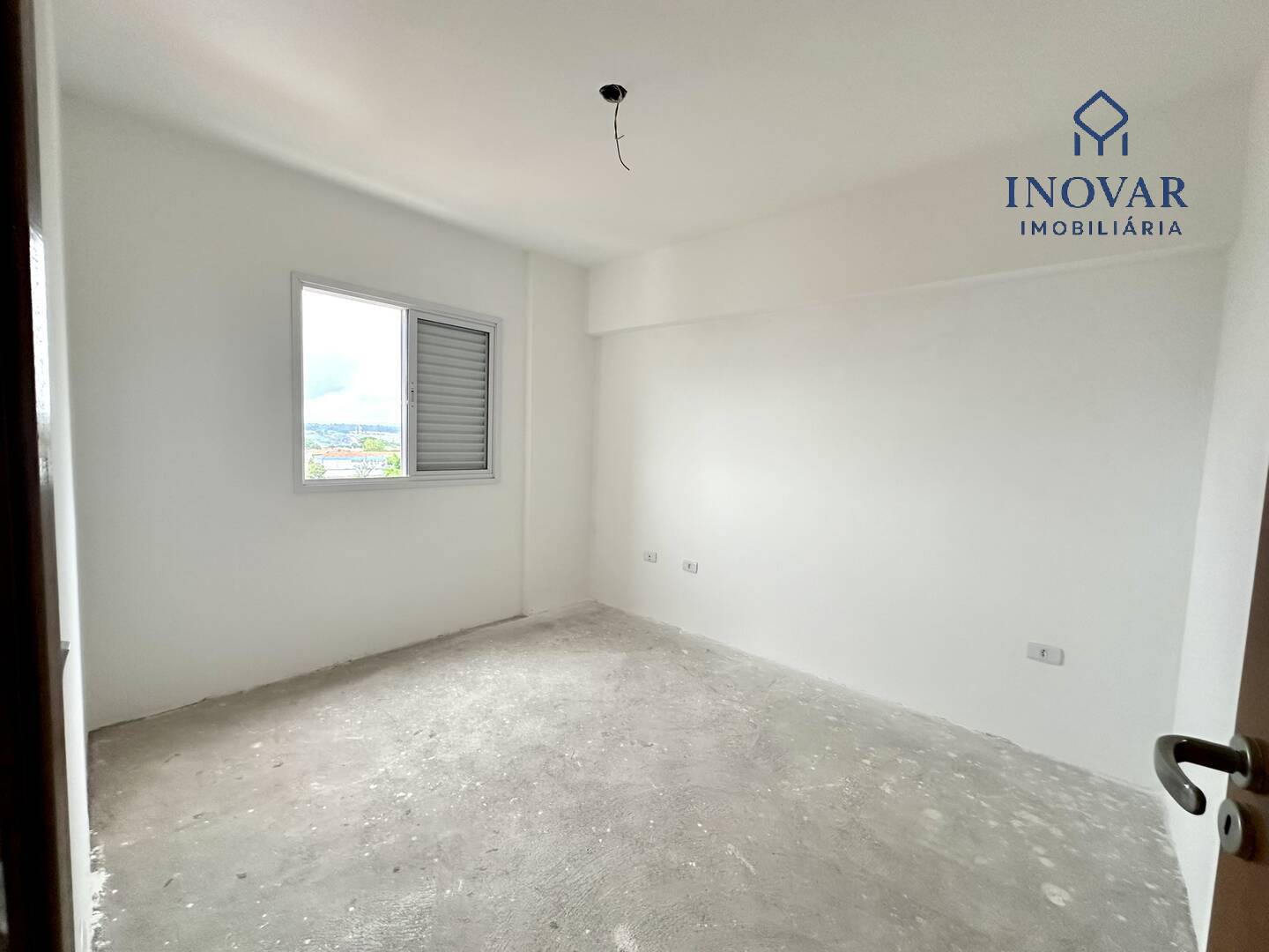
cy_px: 476
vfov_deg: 85.7
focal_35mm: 14
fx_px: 513
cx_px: 634
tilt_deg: -4.1
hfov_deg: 102.1
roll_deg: -2.3
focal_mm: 2.22
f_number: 2.2
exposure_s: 1/99
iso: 125
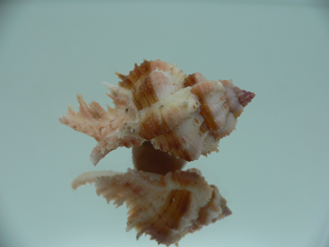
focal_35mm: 35
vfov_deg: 40.7
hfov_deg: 52.6
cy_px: 124
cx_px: 164
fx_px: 333
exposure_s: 1/60
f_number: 2.8
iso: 80
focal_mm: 4.6
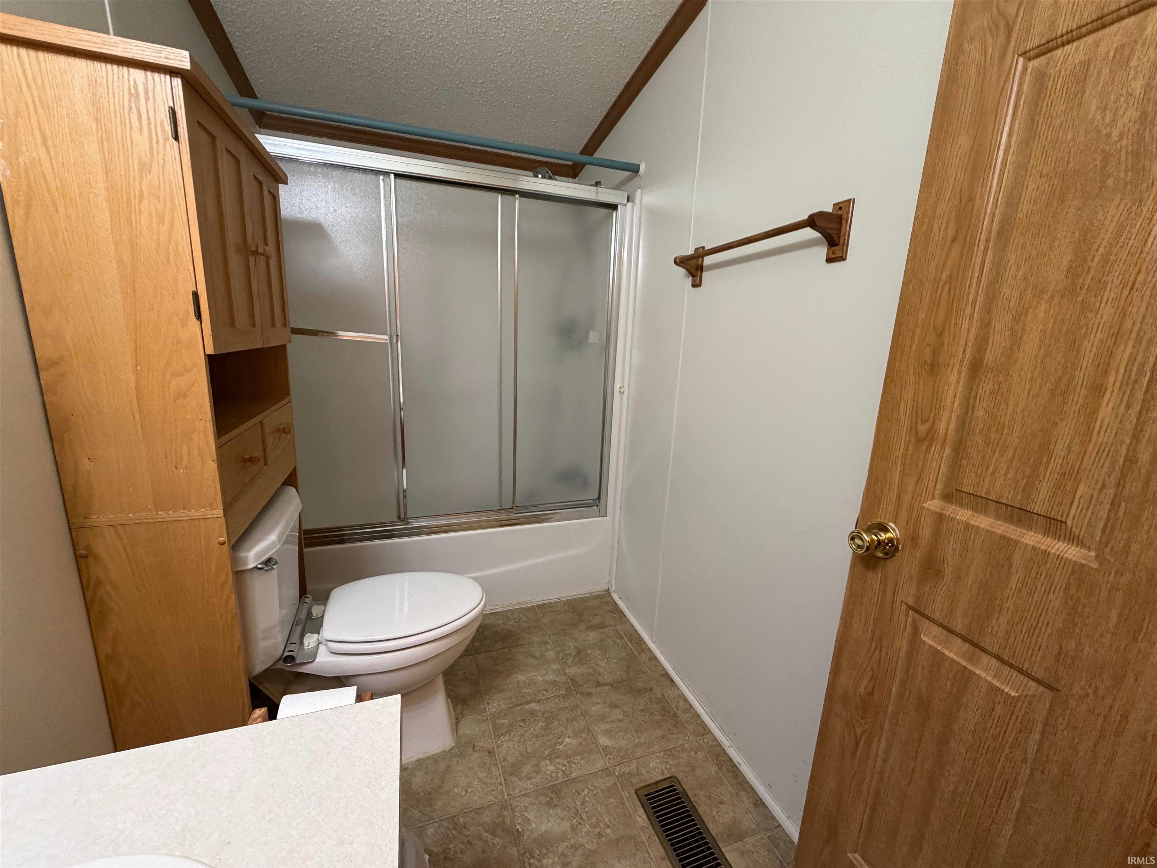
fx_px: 468
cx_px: 578
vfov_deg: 85.7
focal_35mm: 14
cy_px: 434
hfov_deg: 102.1
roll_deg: -2.3
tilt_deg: -13.3
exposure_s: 1/60
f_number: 2.2
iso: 320
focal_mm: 2.22
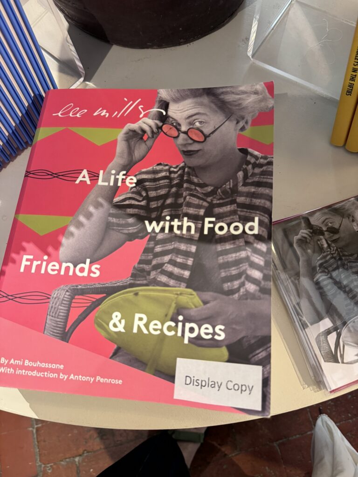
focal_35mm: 24
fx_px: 331
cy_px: 238
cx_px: 179
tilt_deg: -71.9
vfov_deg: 71.6
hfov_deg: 56.8
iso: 320
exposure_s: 1/50
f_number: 1.78
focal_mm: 6.76
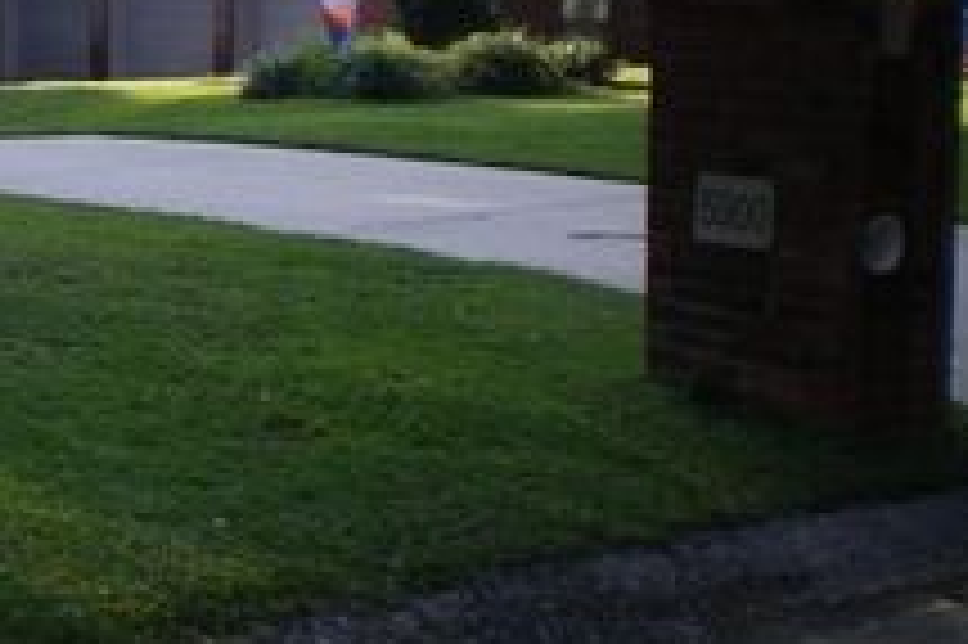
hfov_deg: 21.0
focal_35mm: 92
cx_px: -108
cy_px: 92
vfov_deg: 14.7
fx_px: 2472
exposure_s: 1/250
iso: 64
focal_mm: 6.3
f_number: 3.1
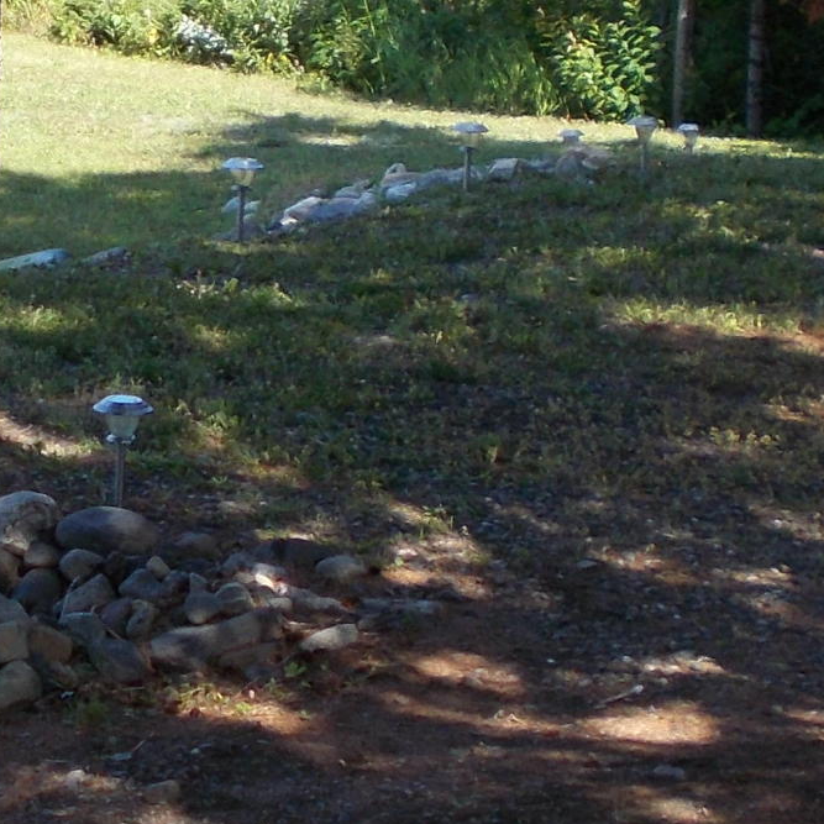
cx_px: 9
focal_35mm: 175
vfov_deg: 10.0
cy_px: 145
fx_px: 4713
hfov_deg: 9.9
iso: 80
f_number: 4.2
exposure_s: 1/160
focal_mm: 7.9
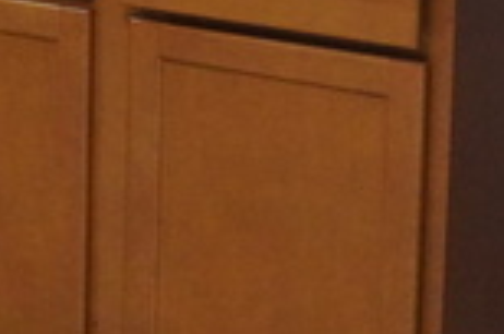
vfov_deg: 7.7
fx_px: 2445
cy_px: -185
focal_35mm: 175
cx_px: -317
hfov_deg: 11.2
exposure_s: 1/640
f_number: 2.8
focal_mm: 28
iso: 6400
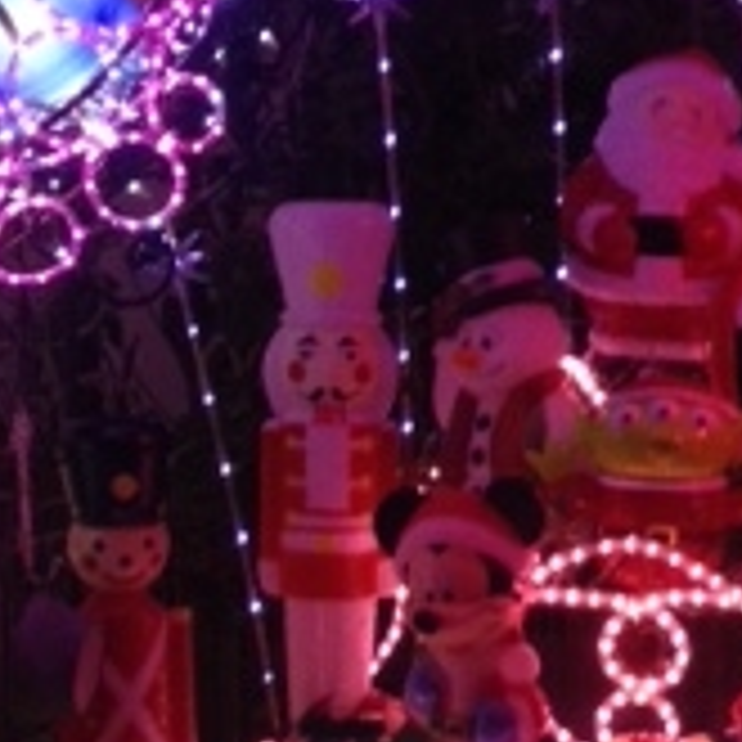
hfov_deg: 15.4
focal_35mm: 113
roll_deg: +0.3
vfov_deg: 15.4
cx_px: 378
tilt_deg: +1.4
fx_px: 2740
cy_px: 450
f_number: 2.4
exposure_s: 1/20
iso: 160
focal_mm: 4.12
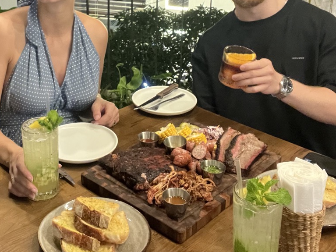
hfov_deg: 39.3
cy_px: 30
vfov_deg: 29.1
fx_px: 466
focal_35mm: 48
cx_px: 115
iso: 800
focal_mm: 2.71
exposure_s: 1/17
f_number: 2.2
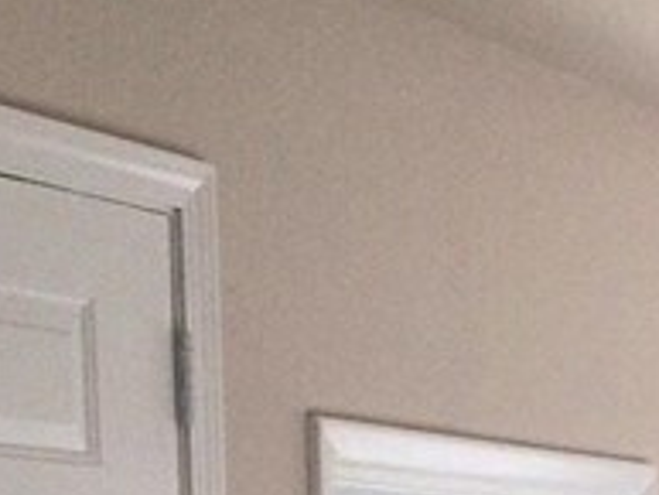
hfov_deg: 11.9
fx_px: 2934
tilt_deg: -10.8
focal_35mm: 154
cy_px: 1171
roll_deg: +0.8
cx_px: 1164
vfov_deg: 8.8
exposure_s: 1/120
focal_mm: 4.15
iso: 50
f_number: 2.2
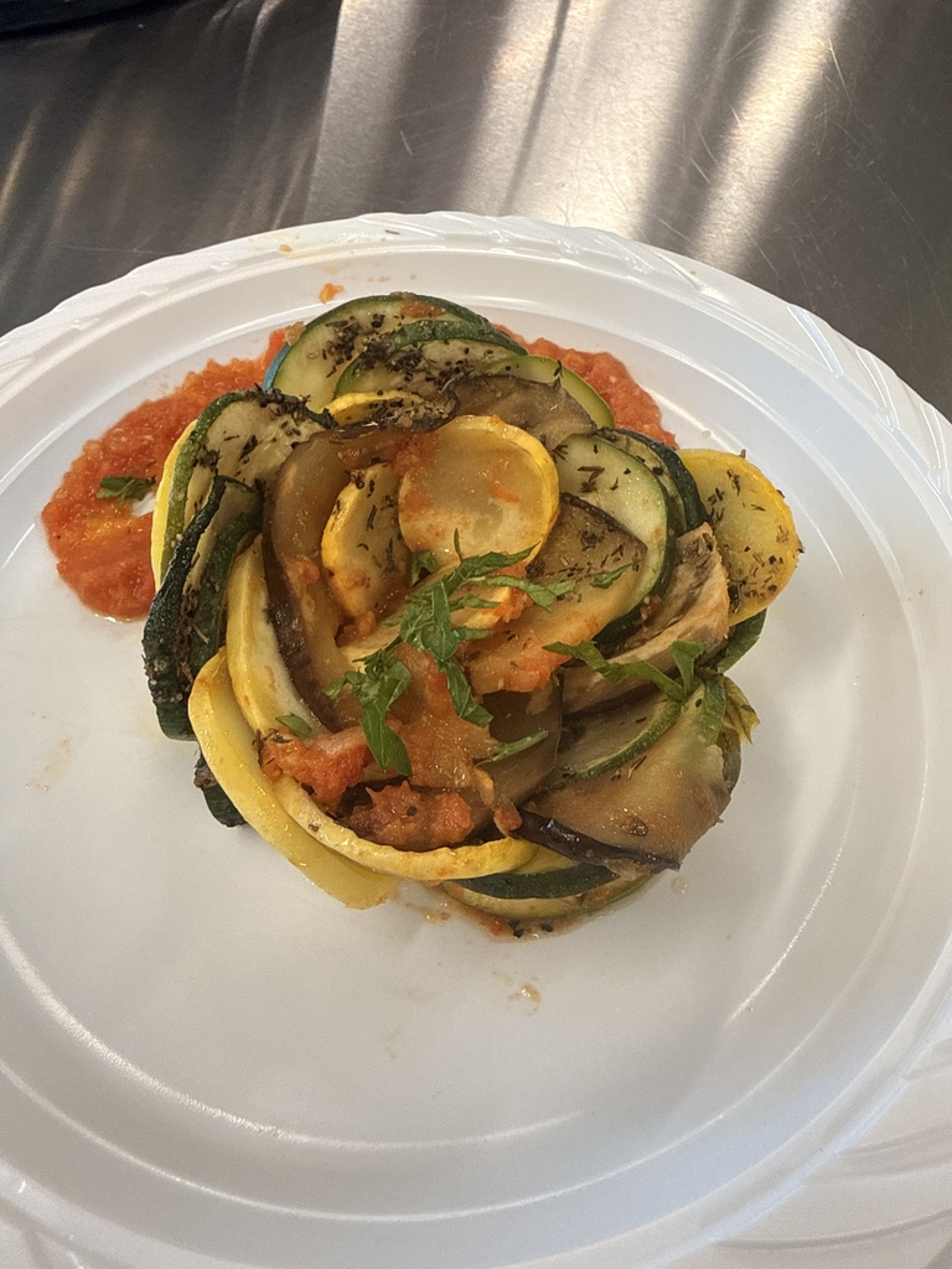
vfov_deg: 69.4
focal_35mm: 25
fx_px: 917
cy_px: 634
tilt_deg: -47.4
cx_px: 476
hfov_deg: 54.9
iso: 100
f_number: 2.2
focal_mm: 2.22
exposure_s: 1/120
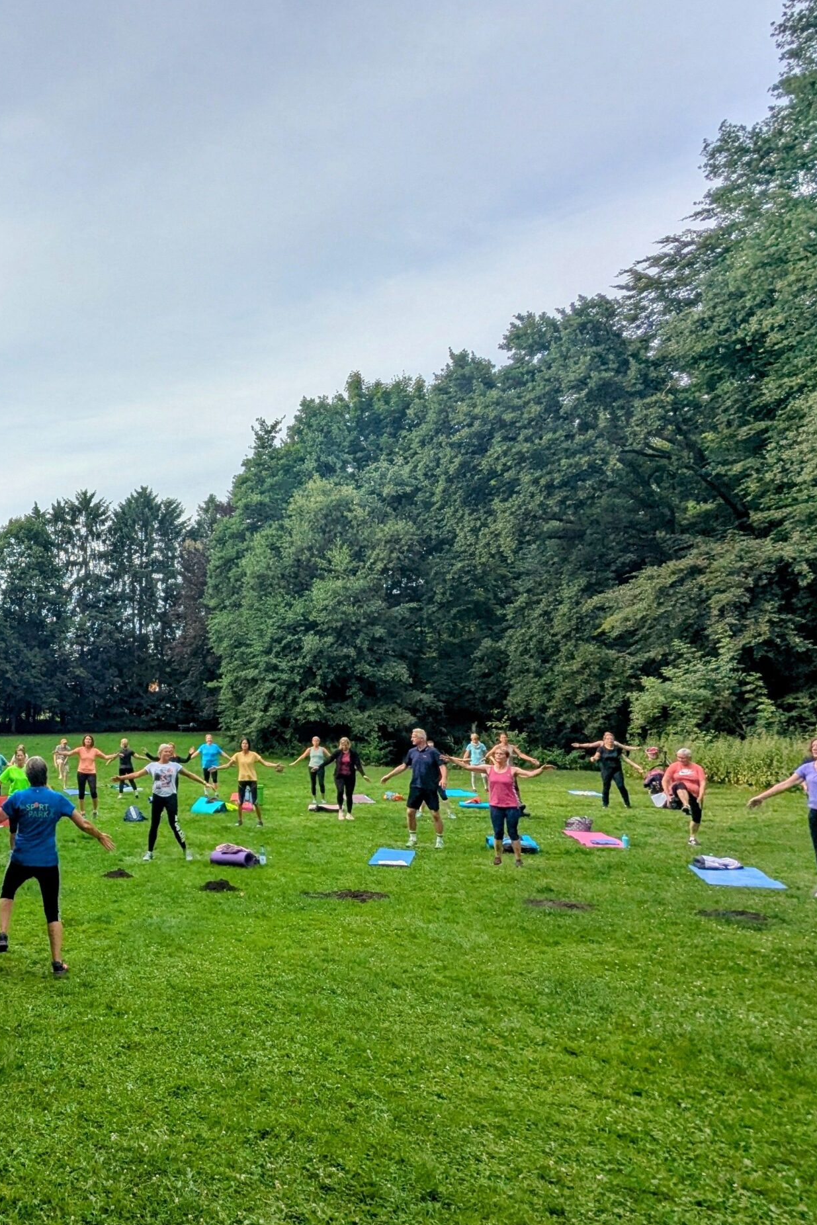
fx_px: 783
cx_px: 34
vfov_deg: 76.1
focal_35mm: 23
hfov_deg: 47.5
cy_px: 623
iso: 50
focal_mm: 2.35
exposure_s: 1/1192
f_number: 2.2
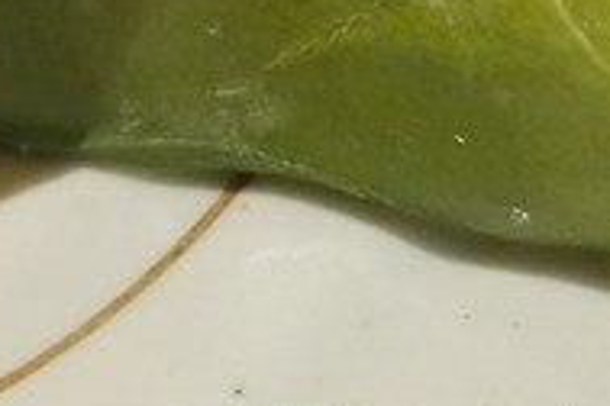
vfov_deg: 6.0
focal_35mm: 220
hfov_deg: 9.1
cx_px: -336
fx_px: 3727
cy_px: -528
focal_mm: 20
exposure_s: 1/60
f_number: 2.5
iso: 1600
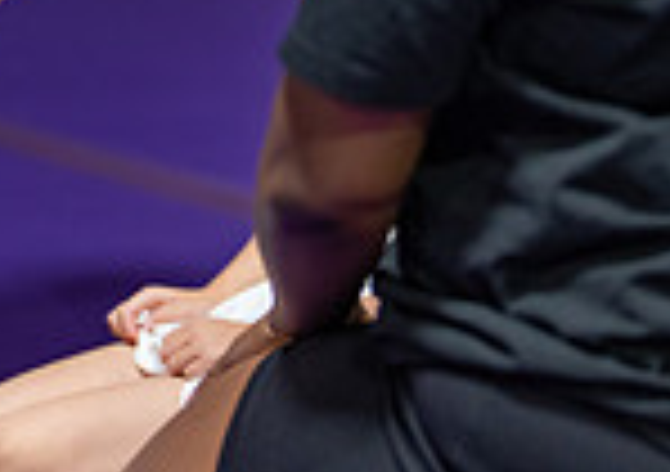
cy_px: -213
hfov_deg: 9.2
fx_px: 4111
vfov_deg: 6.5
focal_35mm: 217
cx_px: -93
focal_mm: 50
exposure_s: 1/320
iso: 640
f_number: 1.2
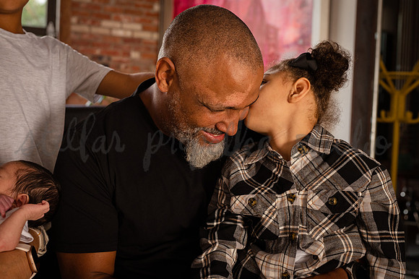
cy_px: 140
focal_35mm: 50
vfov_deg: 27.0
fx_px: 582
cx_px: 210
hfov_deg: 39.6
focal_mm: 50
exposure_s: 1/125
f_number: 5.6
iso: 1600
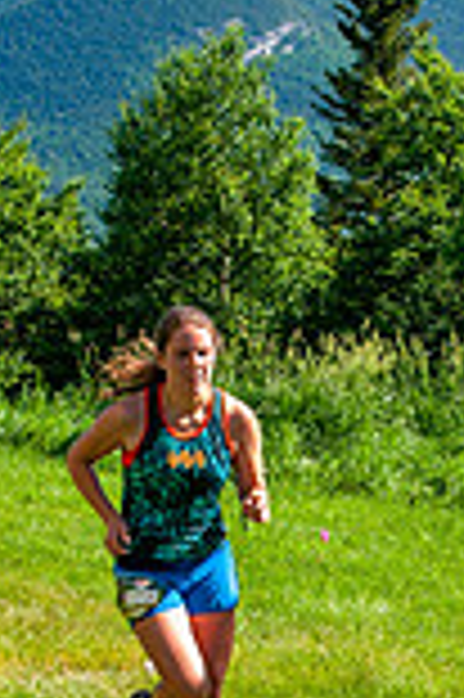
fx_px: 2868
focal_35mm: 148
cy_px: 675
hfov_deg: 9.2
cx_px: 318
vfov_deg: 13.7
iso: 200
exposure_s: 1/400
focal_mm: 34
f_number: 8
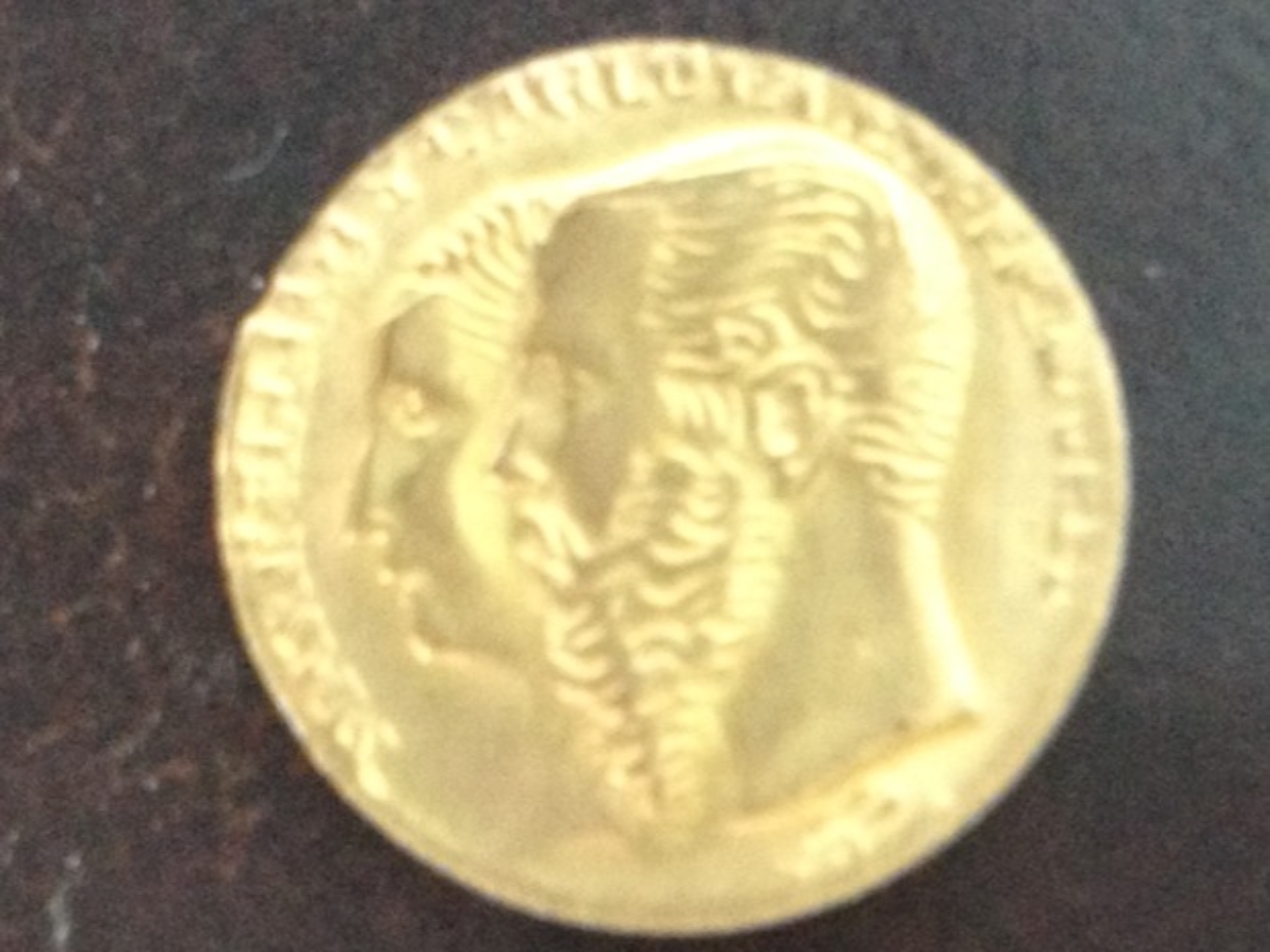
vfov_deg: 40.7
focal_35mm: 35
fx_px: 1284
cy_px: 476
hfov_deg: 52.6
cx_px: 635
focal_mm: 4.28
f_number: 2.4
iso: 250
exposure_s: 1/20
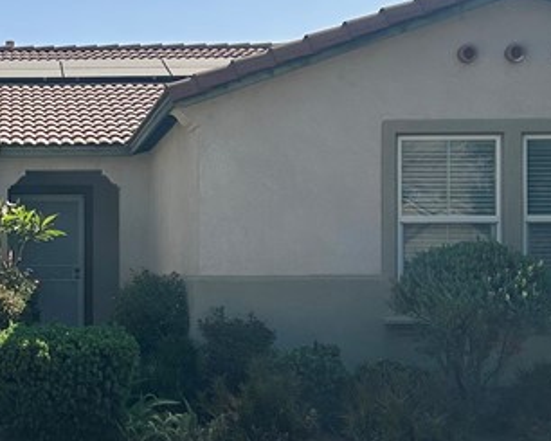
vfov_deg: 18.1
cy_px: 270
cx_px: -14
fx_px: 1387
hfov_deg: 21.6
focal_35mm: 85
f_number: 1.5
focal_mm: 5.7
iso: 50
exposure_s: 1/6993
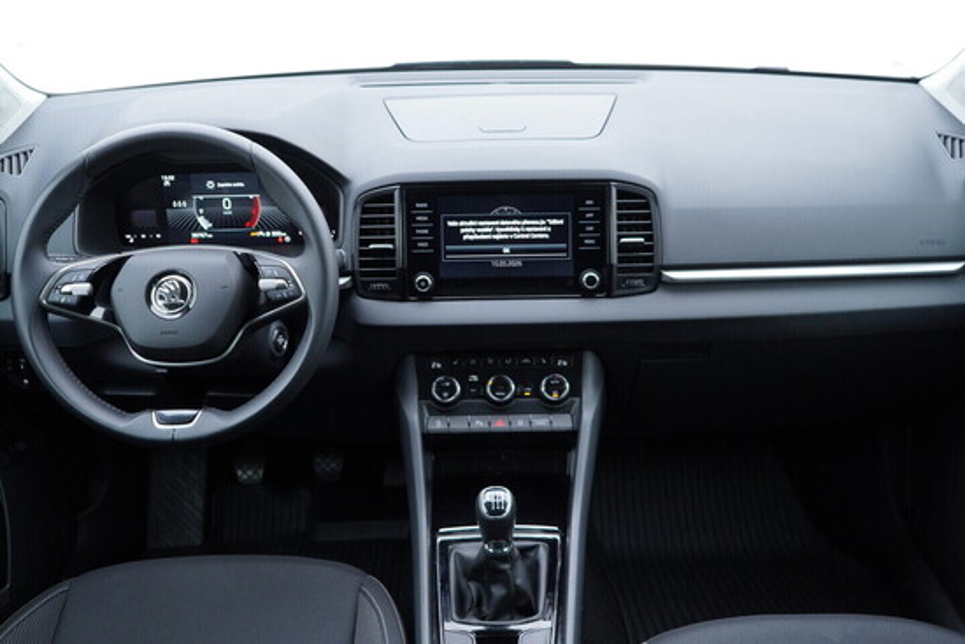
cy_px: 322
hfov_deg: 53.1
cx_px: 482
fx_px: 965
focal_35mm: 36
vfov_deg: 36.9
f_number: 2.8
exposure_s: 1/40
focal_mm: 24
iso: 250
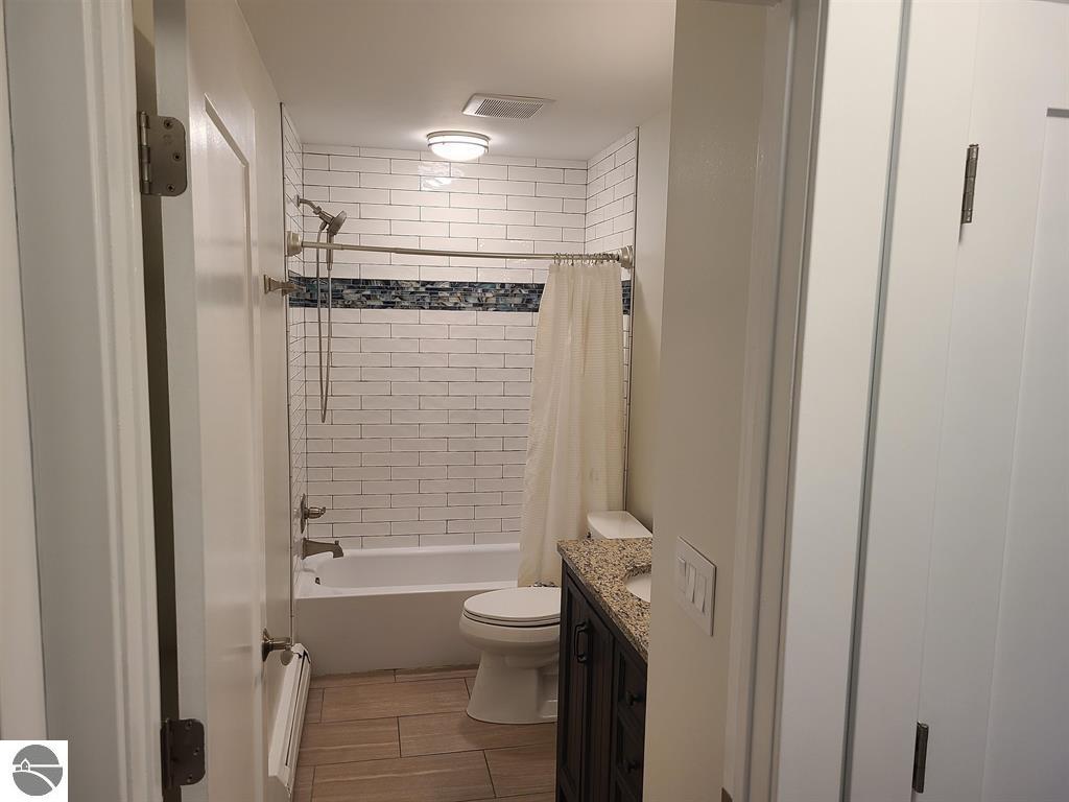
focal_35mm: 26
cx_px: 534
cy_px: 401
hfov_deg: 67.3
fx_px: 803
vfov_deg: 53.1
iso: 64
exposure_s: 1/60
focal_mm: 5.4
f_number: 1.8
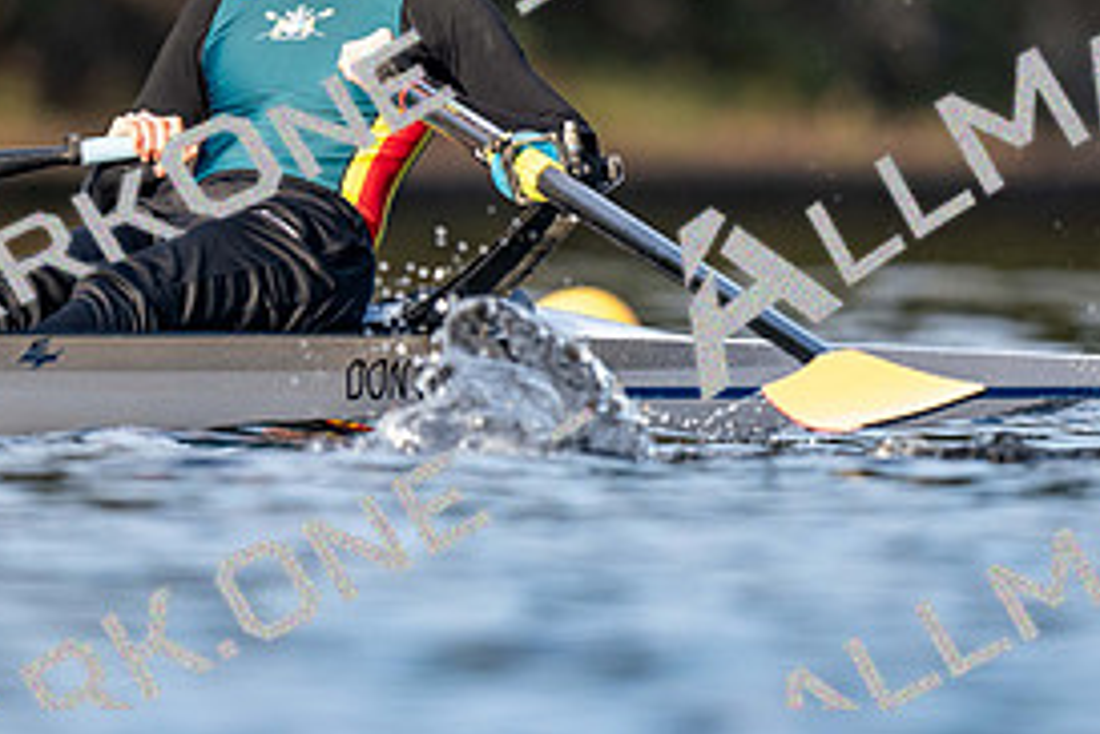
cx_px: 334
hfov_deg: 1.6
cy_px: 18
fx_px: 38955
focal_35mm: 1275
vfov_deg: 1.1
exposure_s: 1/2500
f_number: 4
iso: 1000
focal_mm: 600
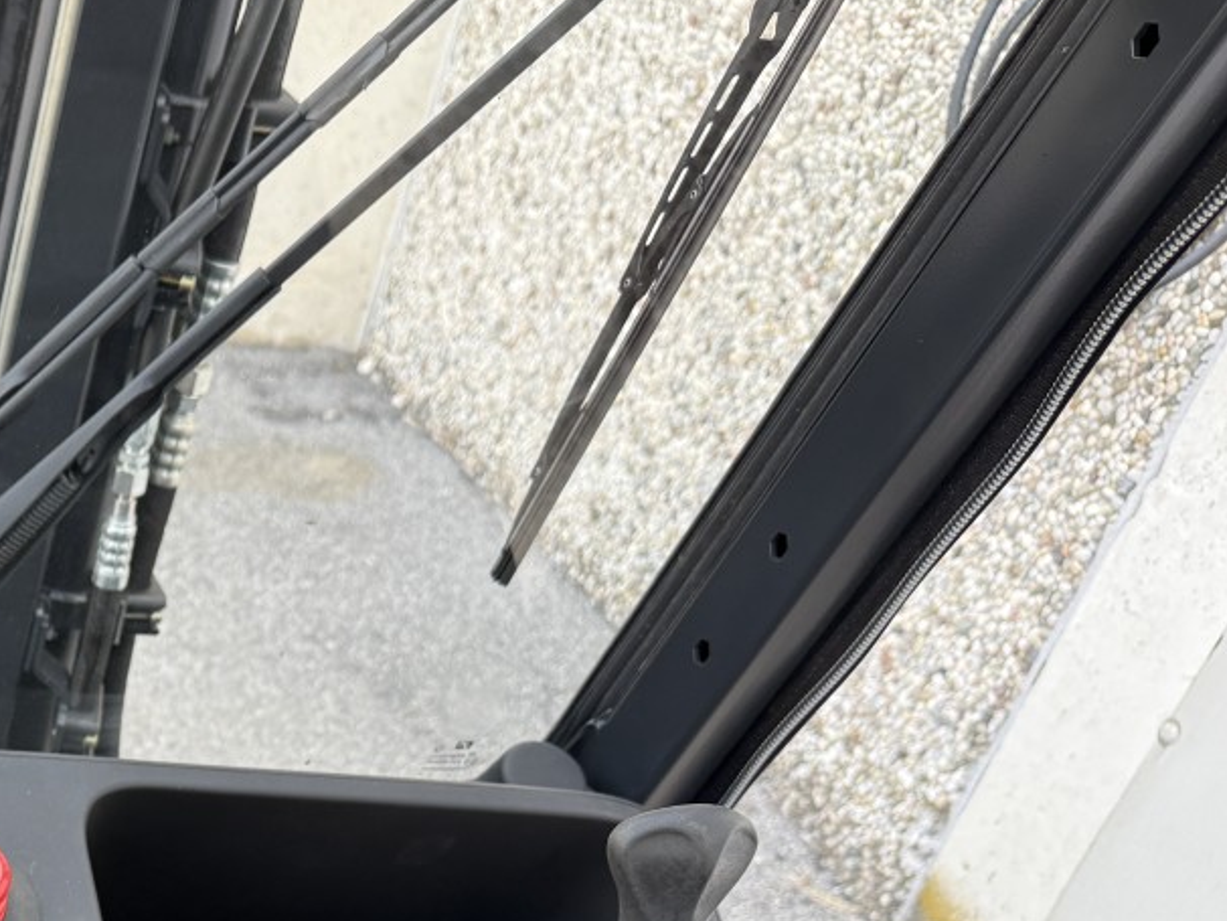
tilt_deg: -38.7
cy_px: 1002
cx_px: -97
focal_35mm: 57
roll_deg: -11.5
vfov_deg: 24.1
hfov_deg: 30.5
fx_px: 2021
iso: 100
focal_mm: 6.76
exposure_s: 1/165
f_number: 1.78
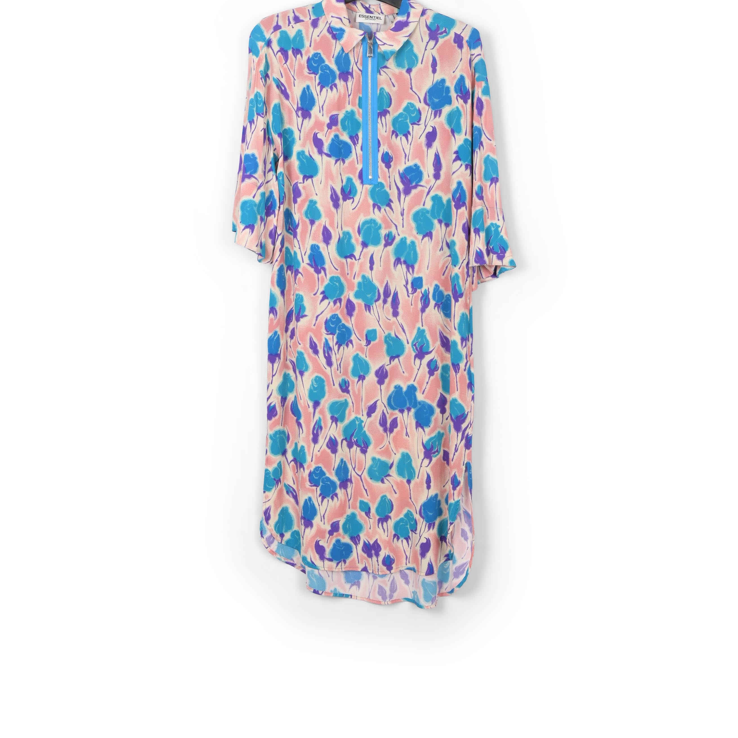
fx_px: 1158
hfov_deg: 35.4
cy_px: 335
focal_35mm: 48
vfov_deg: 35.3
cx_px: 373
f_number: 13
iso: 100
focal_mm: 37
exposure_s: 1/160
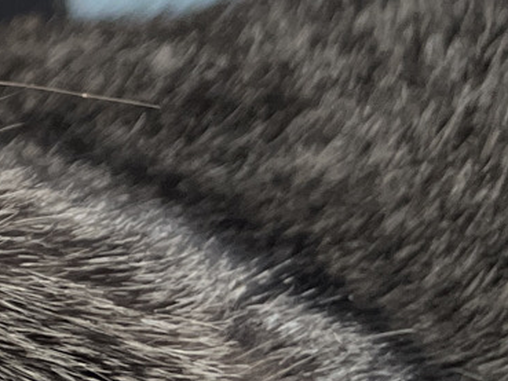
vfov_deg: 10.5
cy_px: 118
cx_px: -845
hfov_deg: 11.0
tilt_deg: +16.4
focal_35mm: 141
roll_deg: +3.3
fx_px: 2070
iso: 200
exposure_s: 1/60
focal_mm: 5.1
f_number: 1.6
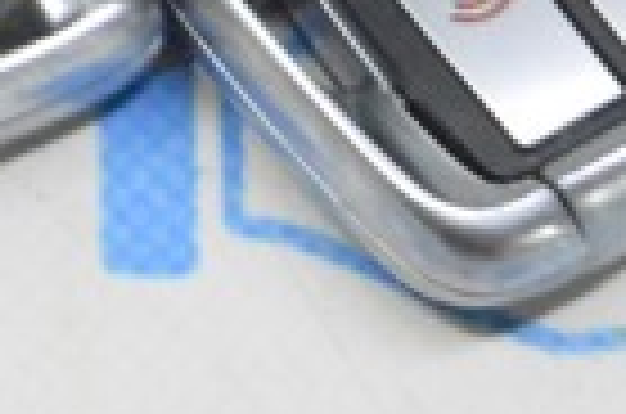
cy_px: -331
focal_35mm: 331
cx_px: 72
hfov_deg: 6.2
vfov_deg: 4.1
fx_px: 5743
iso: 6400
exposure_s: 1/20
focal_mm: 48
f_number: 20
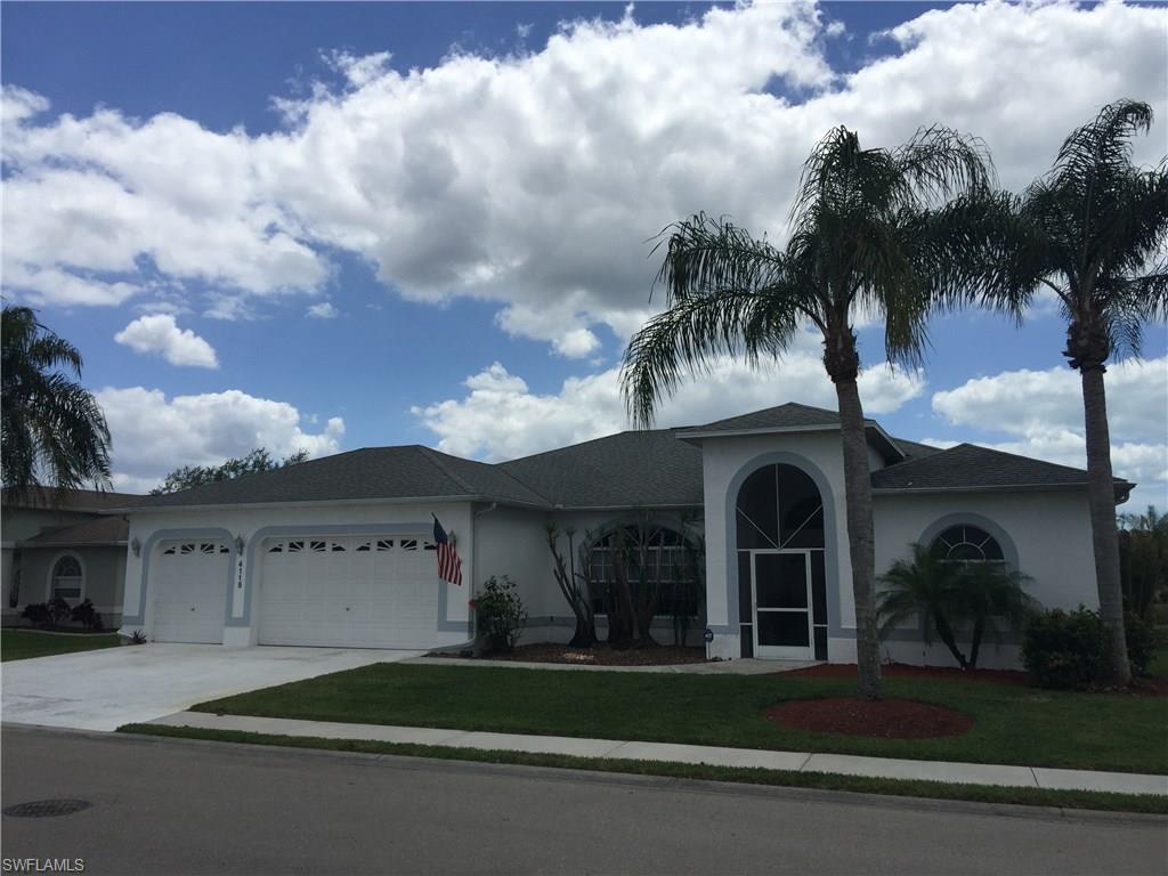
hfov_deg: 61.7
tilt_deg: +9.7
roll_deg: -0.3
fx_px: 979
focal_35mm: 29
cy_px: 438
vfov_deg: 48.2
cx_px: 584
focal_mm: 4.15
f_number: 2.2
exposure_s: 1/4405
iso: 32
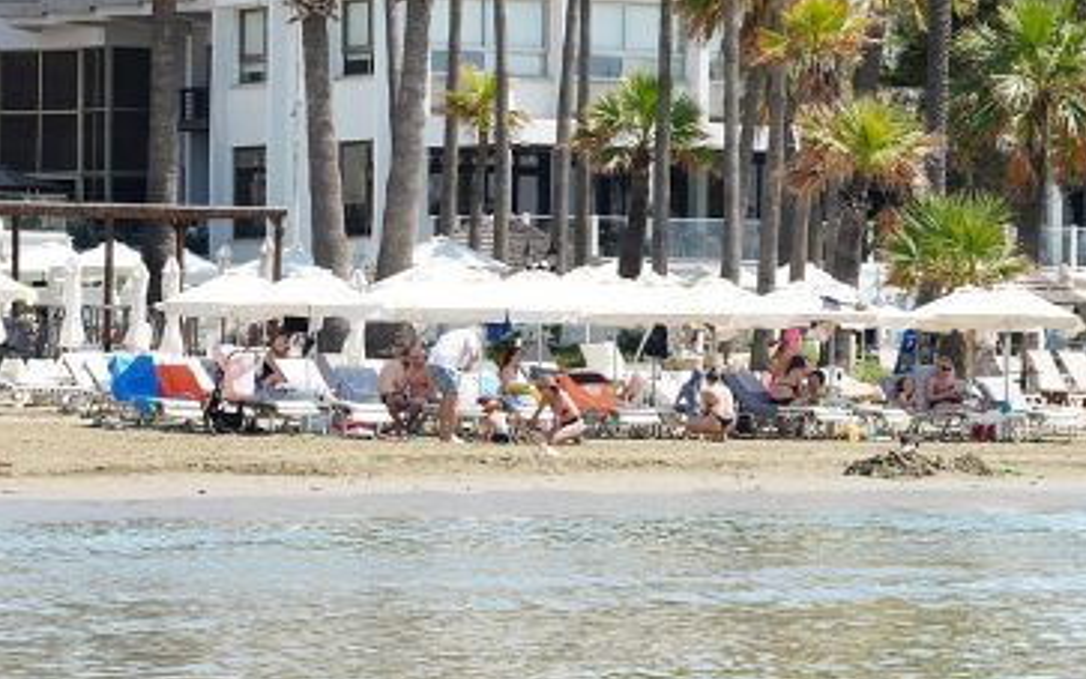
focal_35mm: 236
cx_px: 951
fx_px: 6986
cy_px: 459
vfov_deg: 5.6
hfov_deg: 8.9
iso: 160
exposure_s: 1/125
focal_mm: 105
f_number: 8
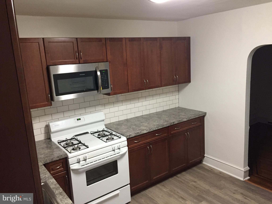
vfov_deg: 48.2
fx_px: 228
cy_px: 102
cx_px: 136
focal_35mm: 29
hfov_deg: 61.7
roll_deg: +3.2
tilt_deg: -10.7
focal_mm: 4.15
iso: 200
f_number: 2.2
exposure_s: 1/30
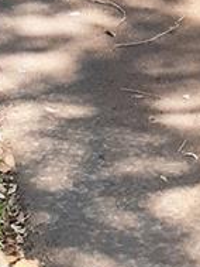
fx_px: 1316
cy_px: -403
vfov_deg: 9.9
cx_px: -62
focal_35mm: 171
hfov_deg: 8.6
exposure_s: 1/439
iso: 40
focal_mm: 3.6
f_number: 1.9
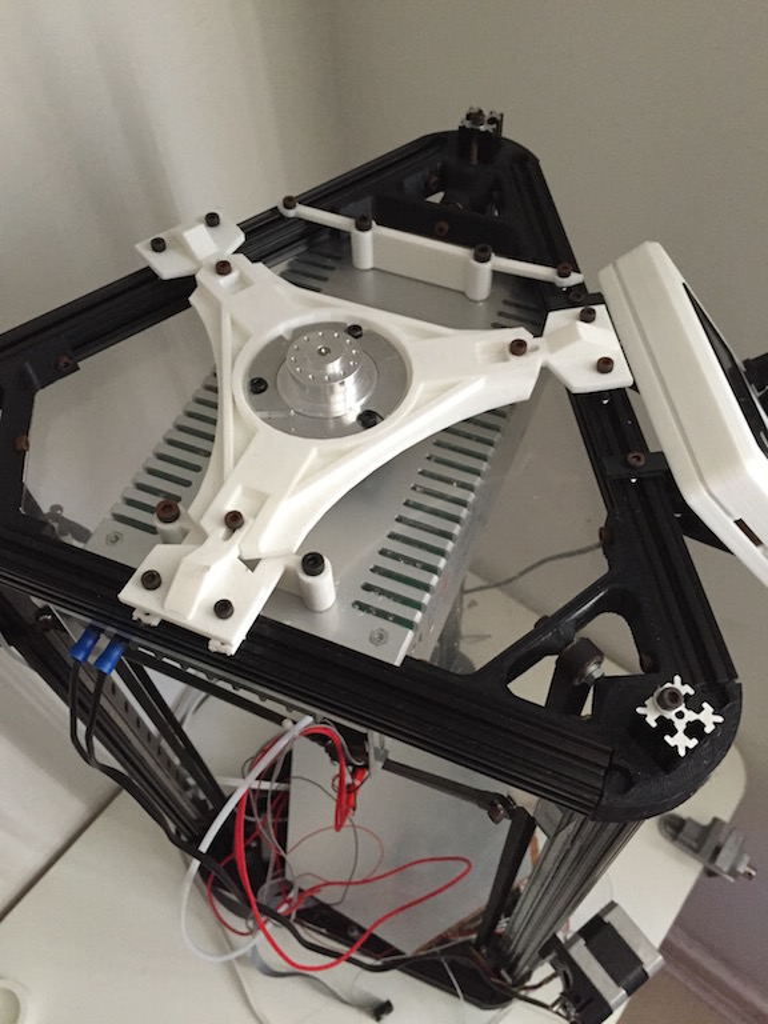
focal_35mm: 29
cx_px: 384
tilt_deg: -54.3
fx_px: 858
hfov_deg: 48.2
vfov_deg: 61.7
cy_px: 512
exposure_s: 1/30
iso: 250
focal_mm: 4.15
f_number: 2.2
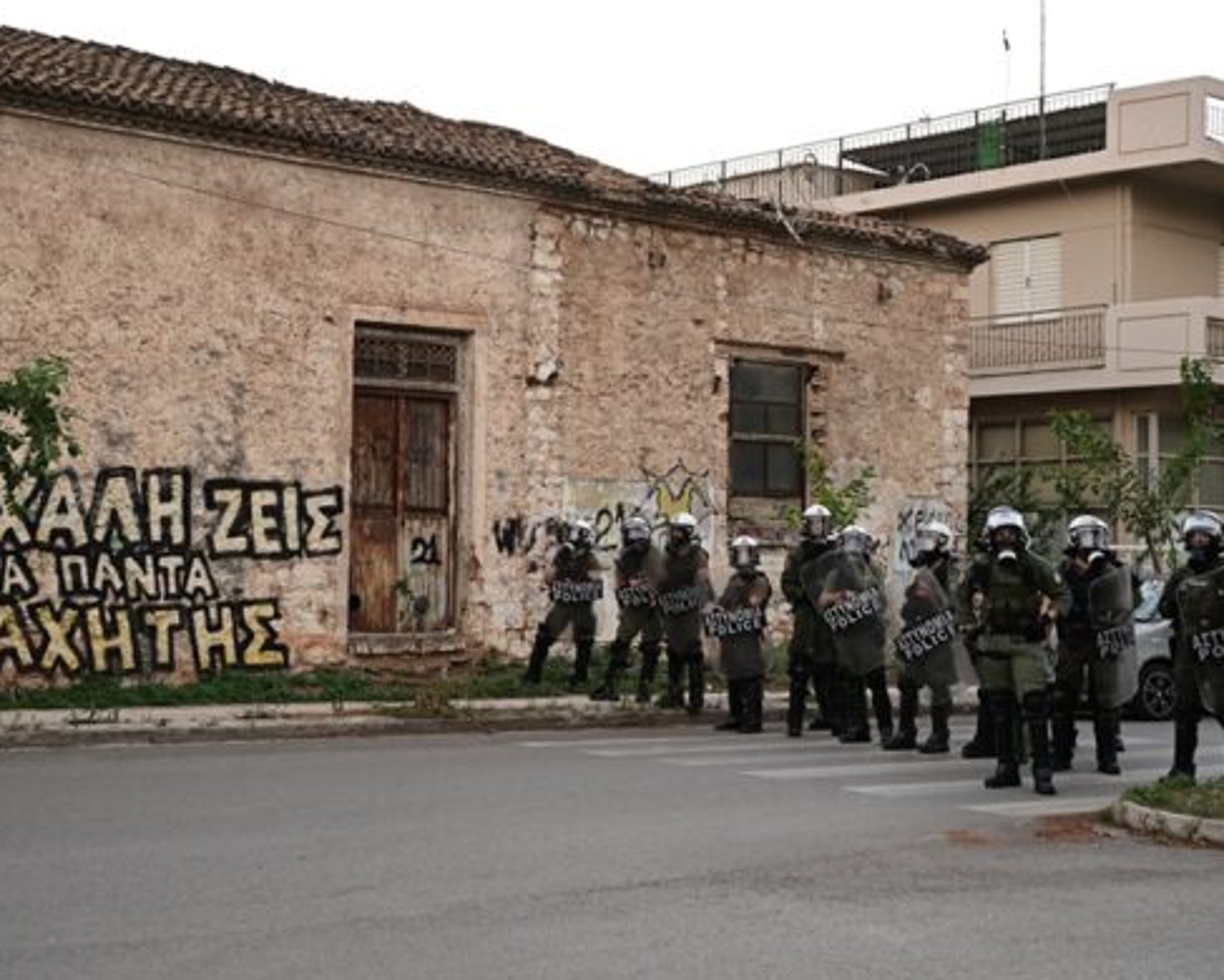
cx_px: 558
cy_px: 486
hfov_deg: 36.0
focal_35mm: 52
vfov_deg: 29.2
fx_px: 1884
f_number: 4
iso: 1000
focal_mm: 45
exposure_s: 1/400
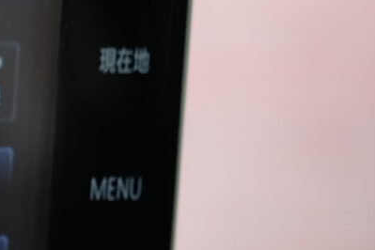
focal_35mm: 276
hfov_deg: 6.8
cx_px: -716
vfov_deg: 4.9
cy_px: 454
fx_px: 2875
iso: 400
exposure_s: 1/120
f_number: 3.2
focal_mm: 28.9
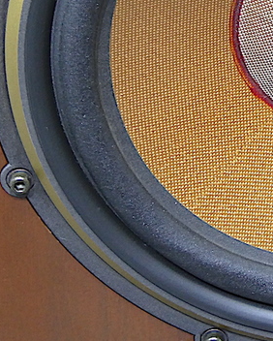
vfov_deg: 6.3
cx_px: 349
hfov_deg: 5.0
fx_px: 3088
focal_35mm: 306
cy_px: 55
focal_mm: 20.6
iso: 200
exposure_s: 1/1.6
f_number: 5.1
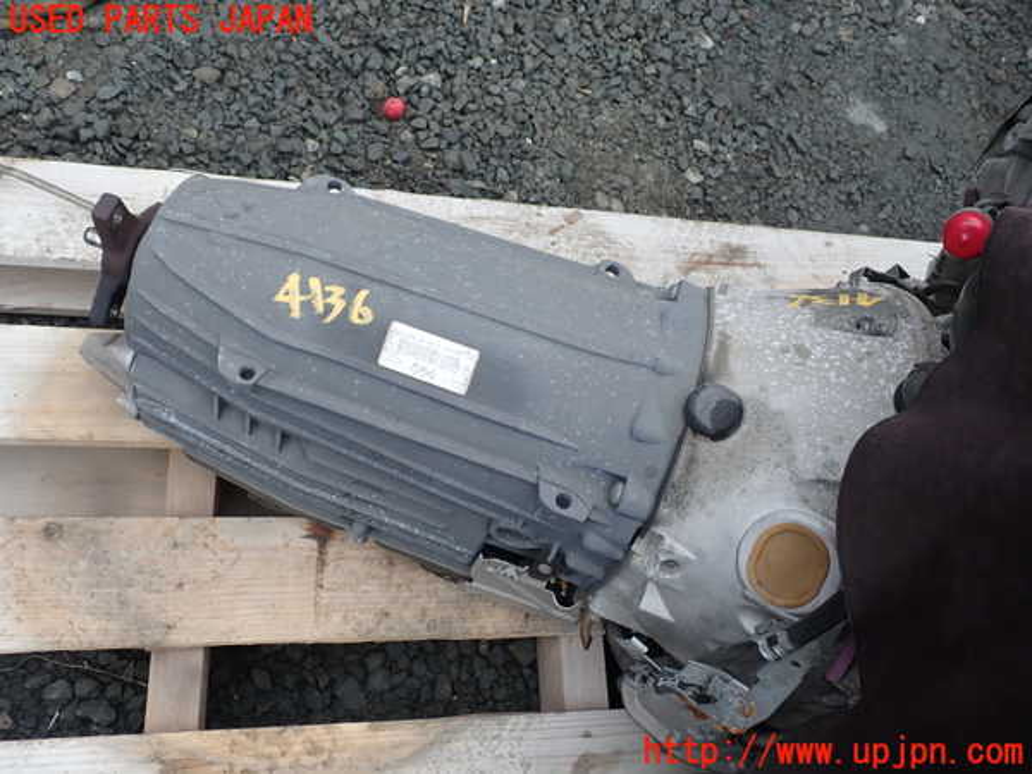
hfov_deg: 60.0
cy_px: 387
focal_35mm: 30
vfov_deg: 46.8
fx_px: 894
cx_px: 516
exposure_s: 1/80
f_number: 3.2
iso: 100
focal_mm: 5.4
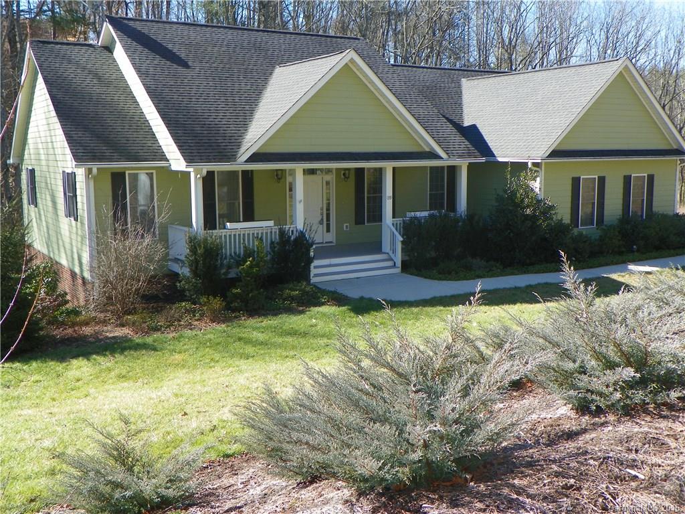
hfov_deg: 47.9
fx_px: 772
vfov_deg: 36.8
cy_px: 257
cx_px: 342
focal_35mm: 39
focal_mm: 6.9
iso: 64
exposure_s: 1/160
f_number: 4
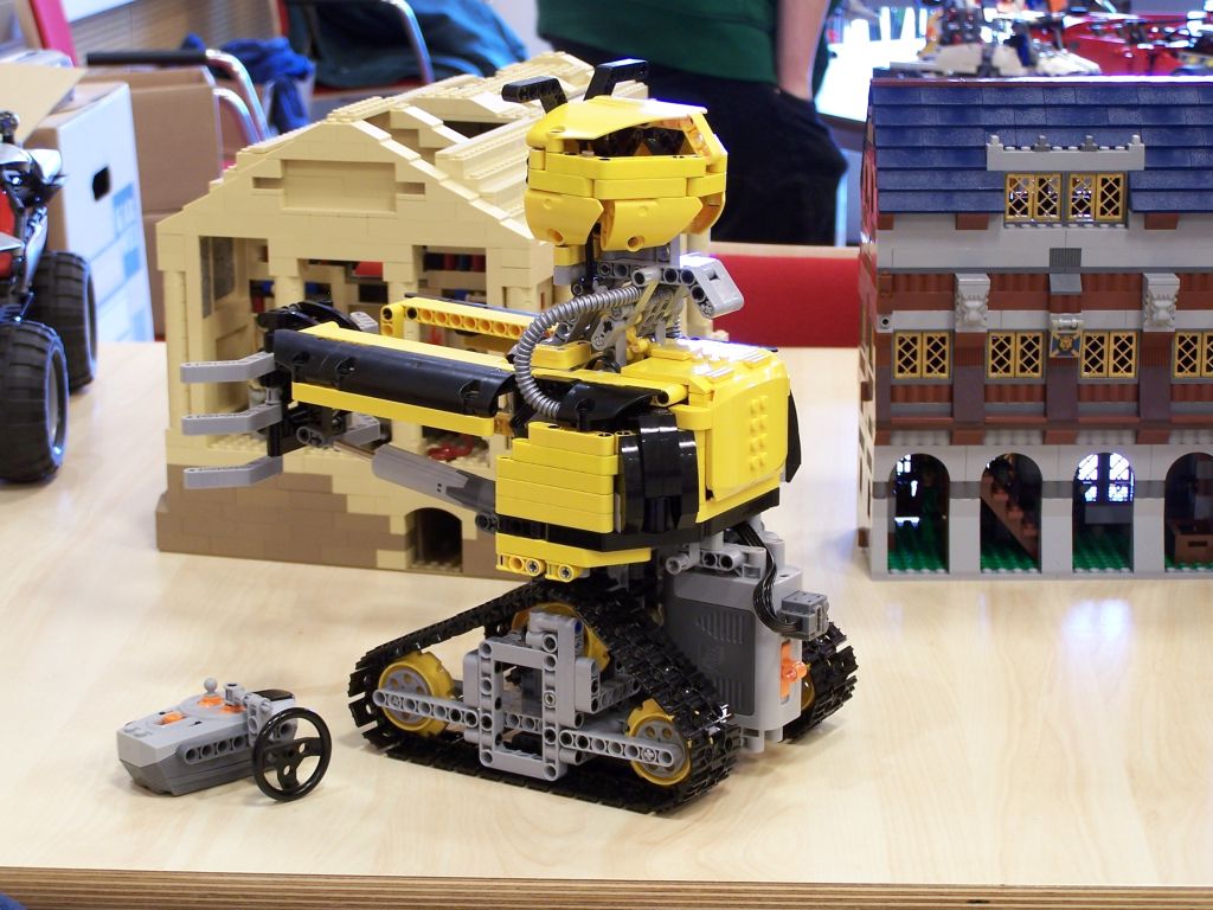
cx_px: 606
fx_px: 2873
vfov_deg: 18.0
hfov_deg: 23.8
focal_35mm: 82
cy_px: 455
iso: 80
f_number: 3.2
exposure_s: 1/6
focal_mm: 13.7
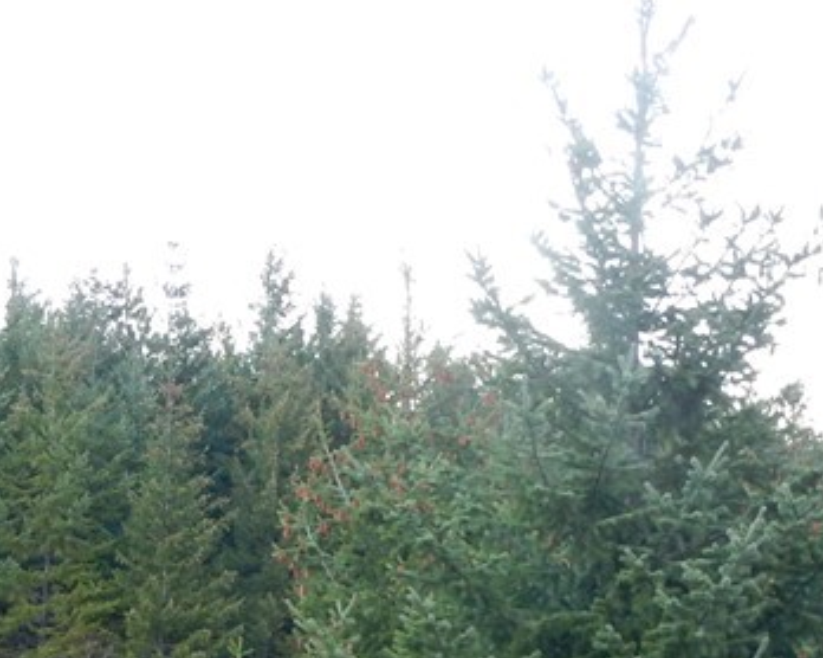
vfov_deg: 10.9
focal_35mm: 138
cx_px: -57
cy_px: 828
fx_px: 3359
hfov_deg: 13.7
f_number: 4.3
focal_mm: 8.5
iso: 125
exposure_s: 1/50
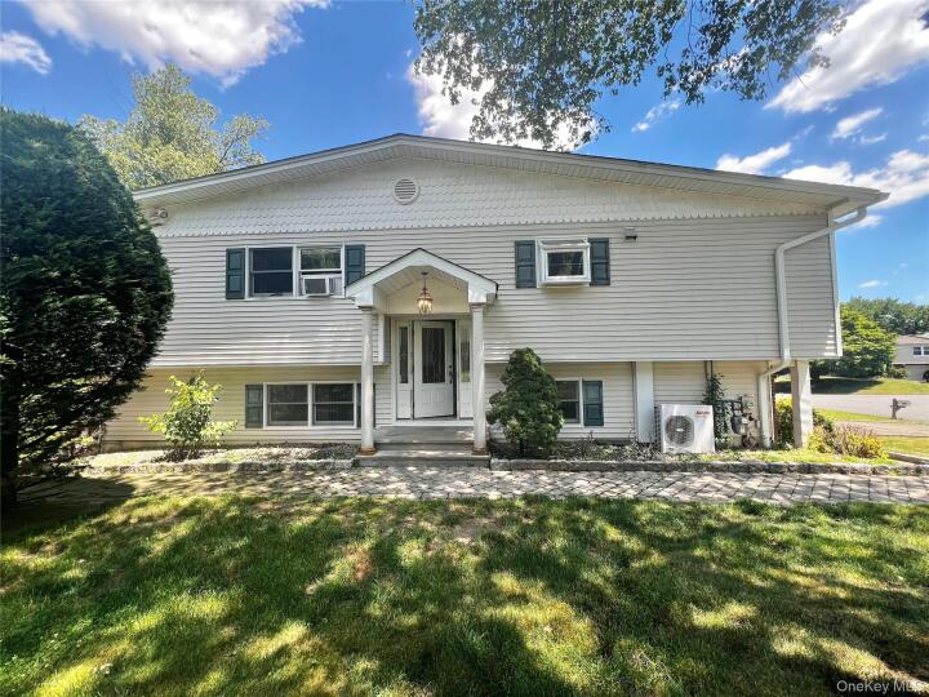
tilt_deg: +2.8
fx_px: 349
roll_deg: +0.9
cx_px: 464
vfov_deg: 89.9
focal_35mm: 13
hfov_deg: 106.2
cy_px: 348
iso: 32
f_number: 1.8
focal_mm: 1.57
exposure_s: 1/268
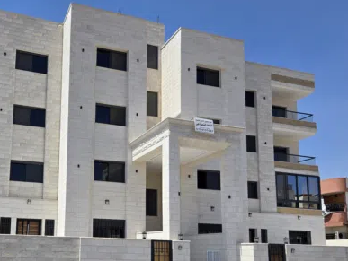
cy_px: 183
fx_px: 382
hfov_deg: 47.6
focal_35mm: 38
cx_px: 99
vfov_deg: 37.2
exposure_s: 1/2715
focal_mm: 5.4
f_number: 1.8
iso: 25
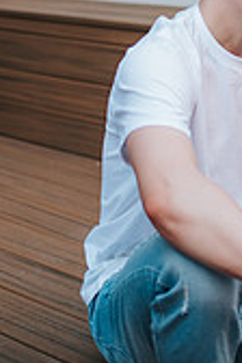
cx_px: 283
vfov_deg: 21.1
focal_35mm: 94
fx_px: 948
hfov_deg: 14.1
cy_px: 24
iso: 640
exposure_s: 1/1250
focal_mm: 35
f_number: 1.8
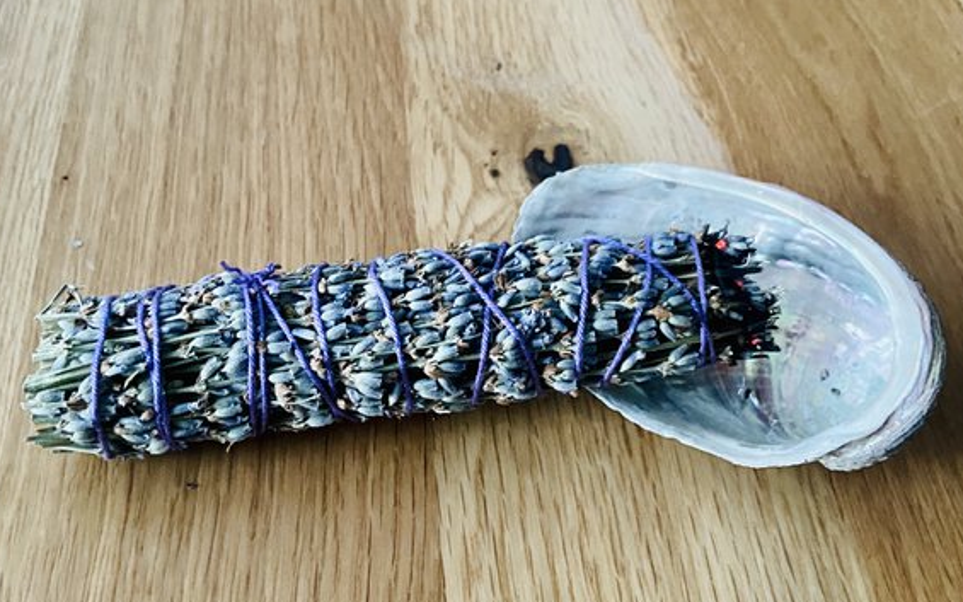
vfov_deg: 32.6
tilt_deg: -55.4
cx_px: 491
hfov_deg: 50.4
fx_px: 1023
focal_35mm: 39
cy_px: 368
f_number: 1.8
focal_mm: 4.25
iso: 800
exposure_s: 1/30
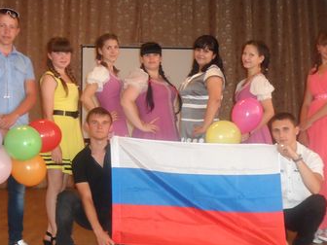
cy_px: 125
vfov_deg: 29.1
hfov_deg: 38.2
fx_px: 472
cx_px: 179
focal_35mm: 50
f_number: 3.5
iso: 480
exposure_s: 1/45
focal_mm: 6.5
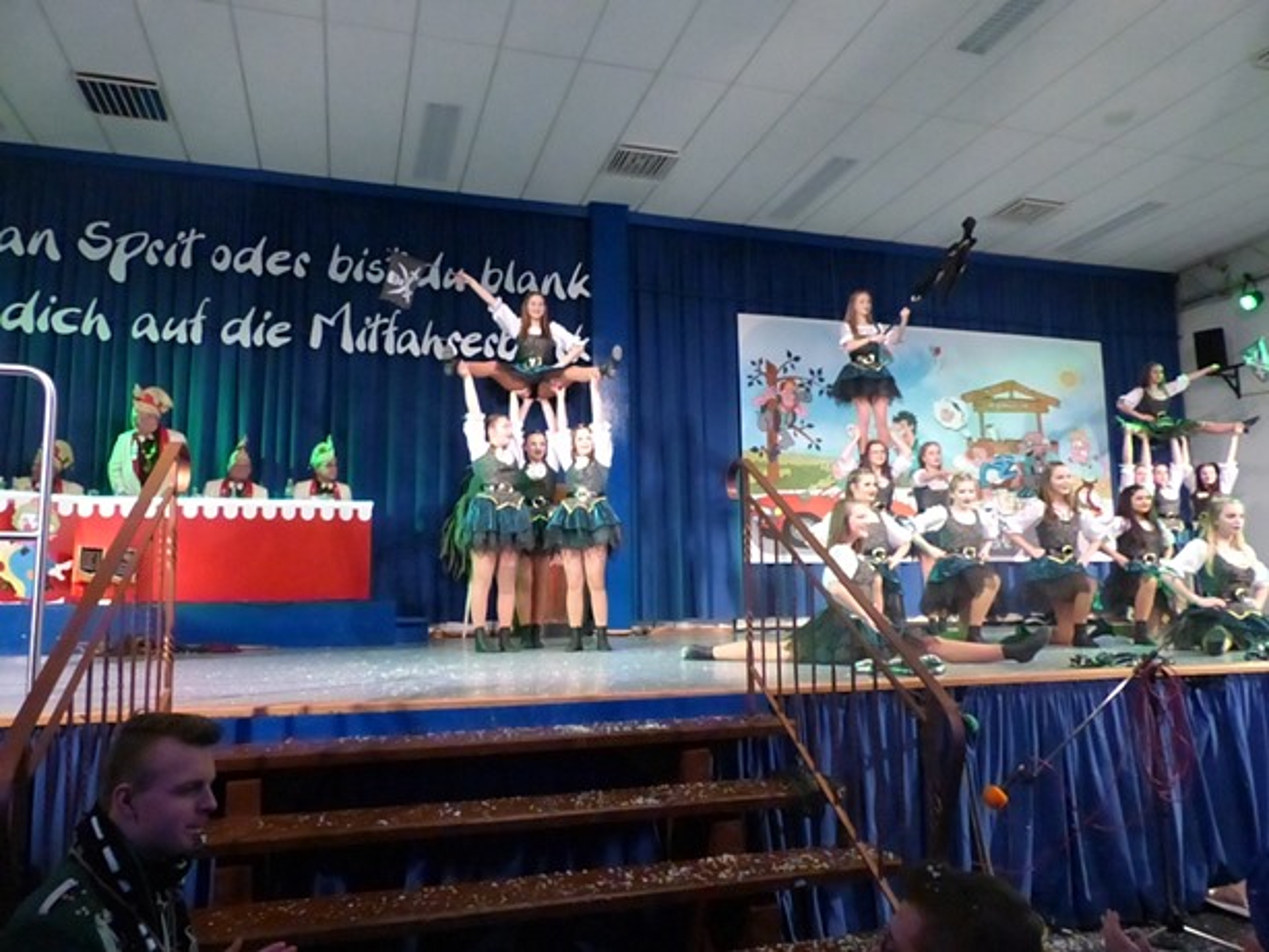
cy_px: 476
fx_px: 917
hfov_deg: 69.4
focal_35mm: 25
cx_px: 634
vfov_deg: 54.9
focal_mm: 4.5
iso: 1600
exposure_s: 1/125
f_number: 3.2
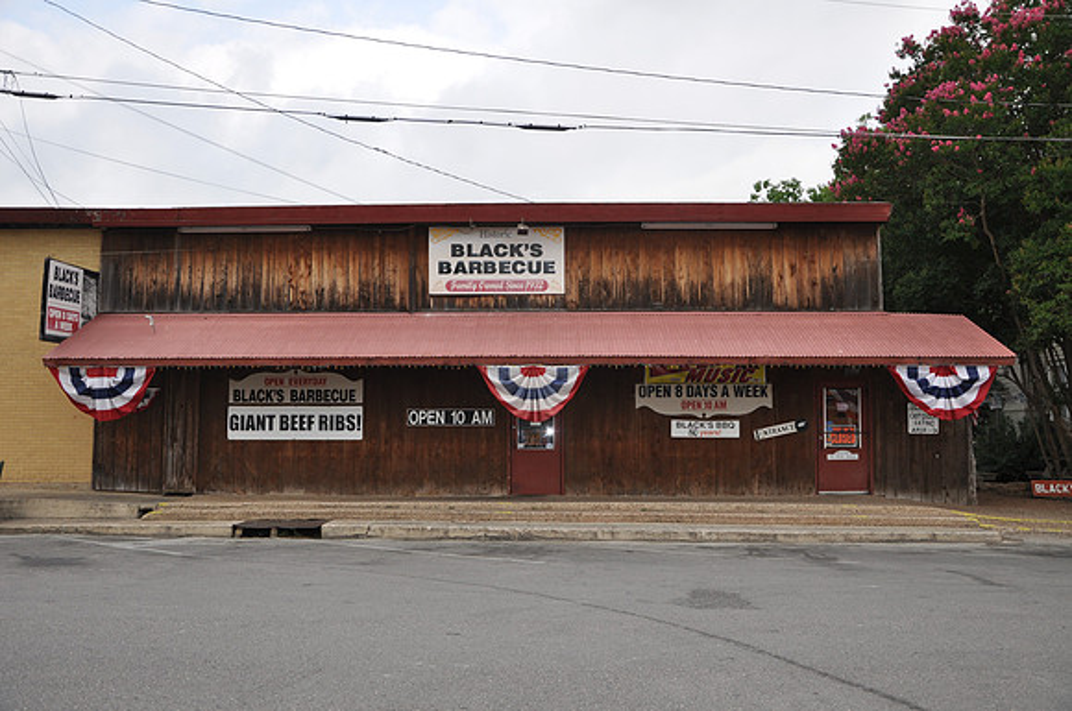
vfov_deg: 39.9
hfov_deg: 57.3
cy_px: 356
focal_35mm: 33
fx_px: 981
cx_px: 536
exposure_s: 1/200
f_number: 5.6
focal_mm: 22
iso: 200
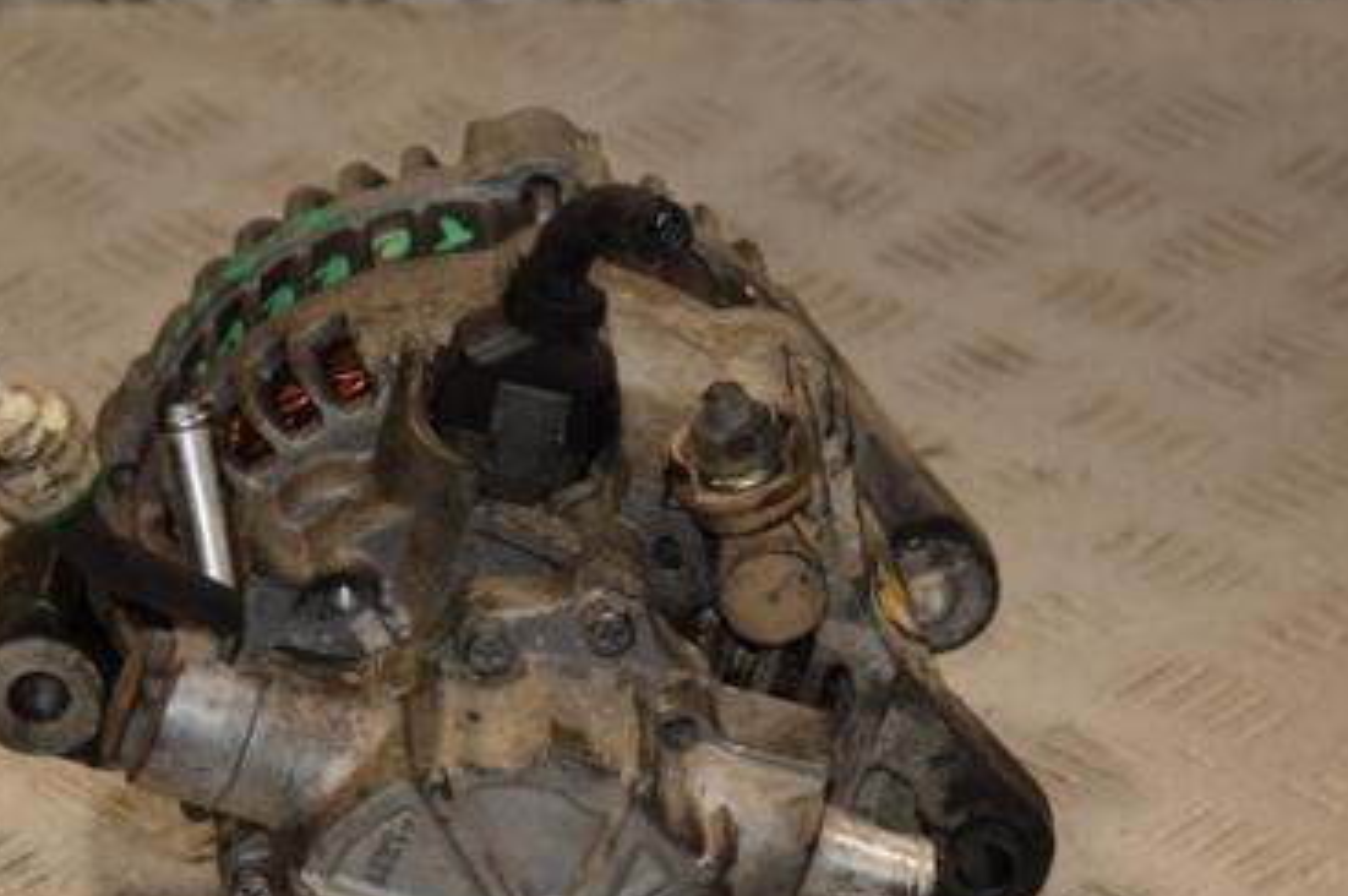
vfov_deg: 8.5
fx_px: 6060
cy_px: 621
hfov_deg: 12.7
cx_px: 547
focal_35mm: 162
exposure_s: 1/200
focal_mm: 66
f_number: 6.3
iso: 800
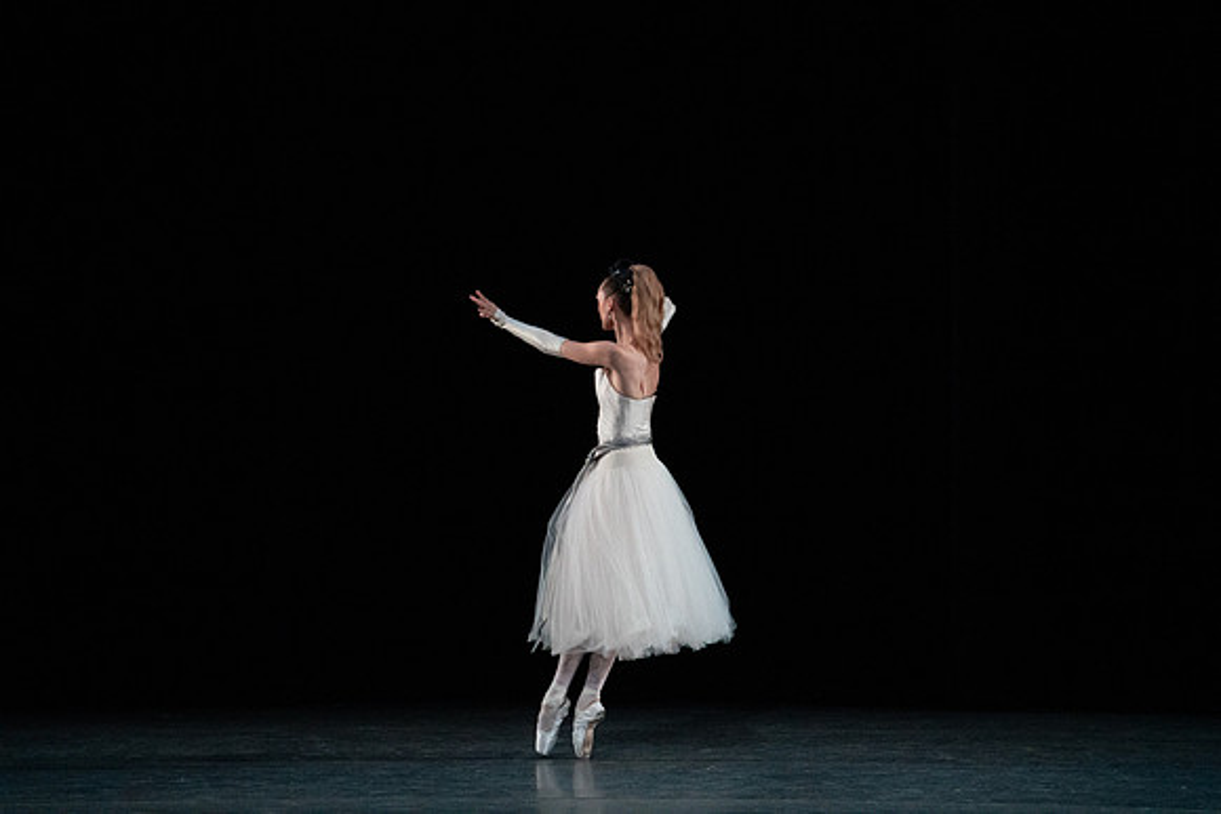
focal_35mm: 200
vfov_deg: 6.9
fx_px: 6785
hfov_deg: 10.3
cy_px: 407
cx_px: 610
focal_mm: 200
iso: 16000
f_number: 5.6
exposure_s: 1/400
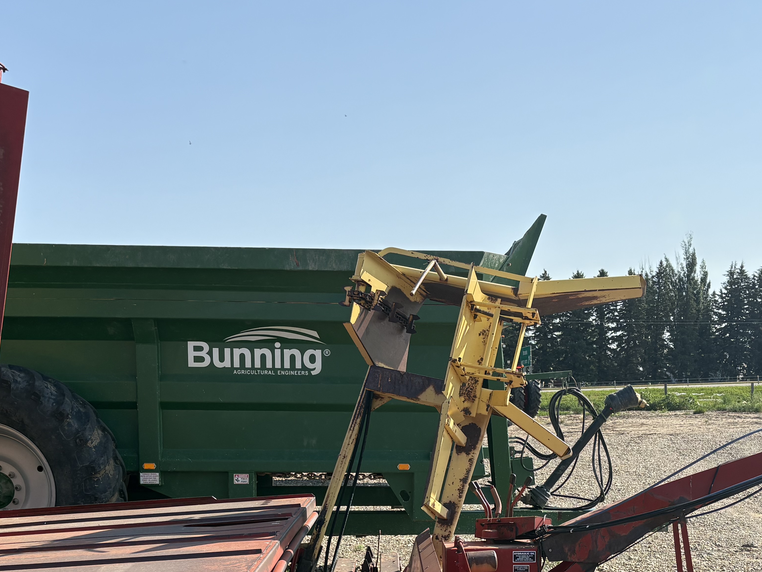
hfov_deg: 39.6
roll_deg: +2.4
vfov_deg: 29.0
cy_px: 519
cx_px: 438
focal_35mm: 48
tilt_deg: -6.0
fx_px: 1057
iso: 50
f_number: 1.6
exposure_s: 1/2747
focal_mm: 5.96
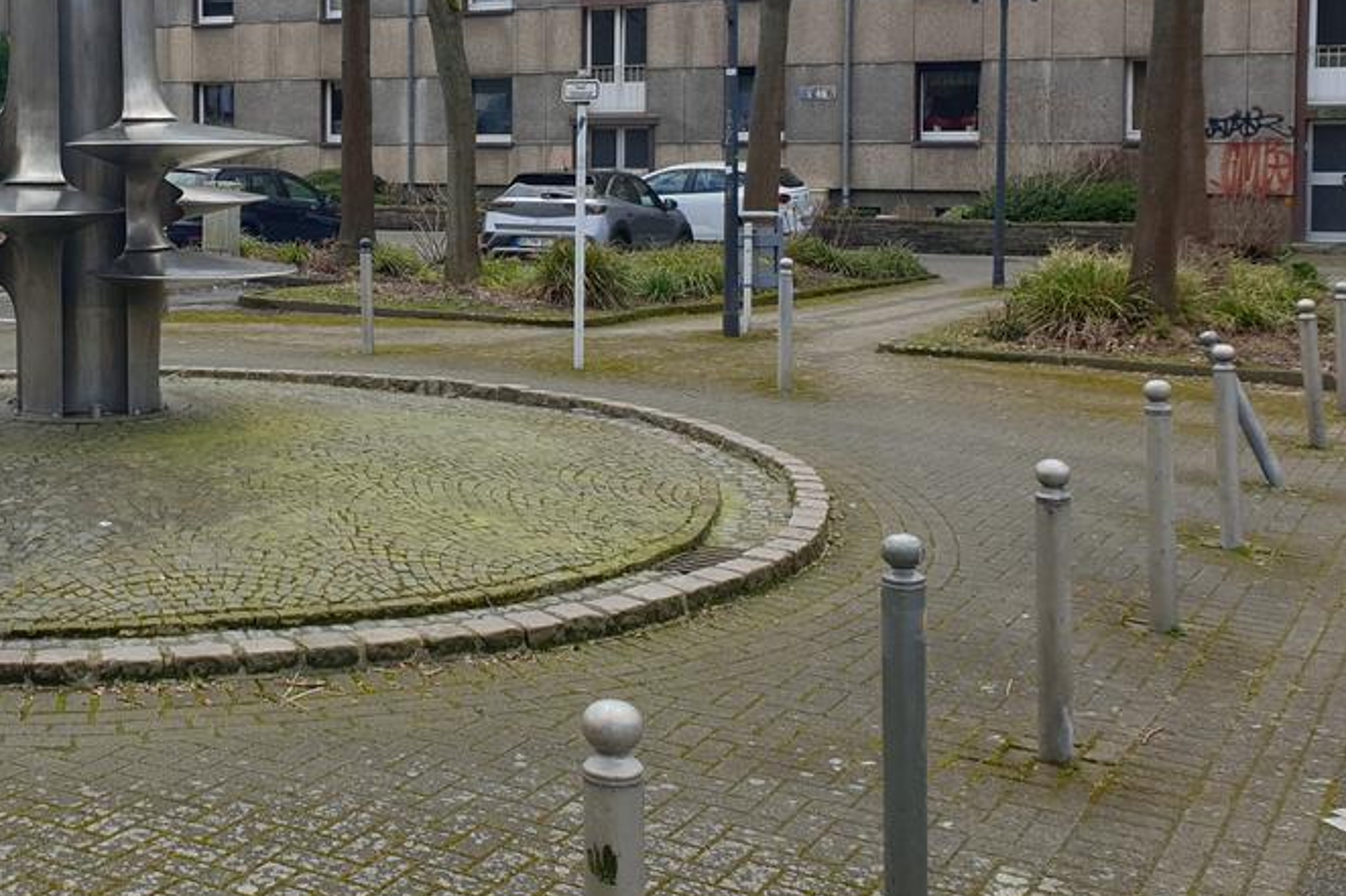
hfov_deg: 38.7
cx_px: 260
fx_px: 1831
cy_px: 211
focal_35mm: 49
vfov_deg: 27.1
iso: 50
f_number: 2.4
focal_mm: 4.3
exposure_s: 1/411
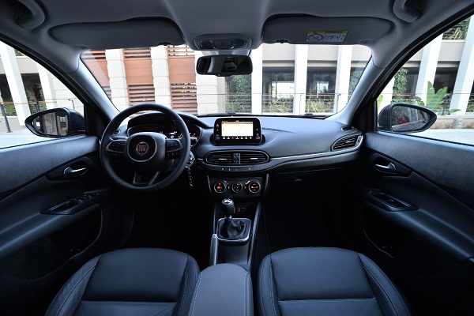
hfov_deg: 93.3
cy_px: 158
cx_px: 237
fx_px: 224
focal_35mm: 17
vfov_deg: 70.4
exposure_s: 1/25
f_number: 5.6
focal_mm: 17
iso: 200
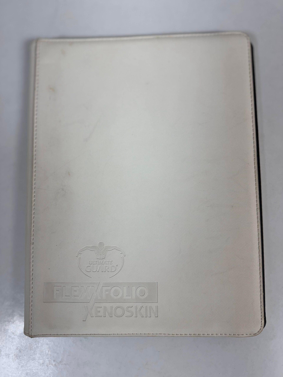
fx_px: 262
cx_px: 142
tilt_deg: -82.3
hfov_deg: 56.8
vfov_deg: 71.6
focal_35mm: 24
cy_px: 188
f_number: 1.78
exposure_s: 1/121
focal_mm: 6.76
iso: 64
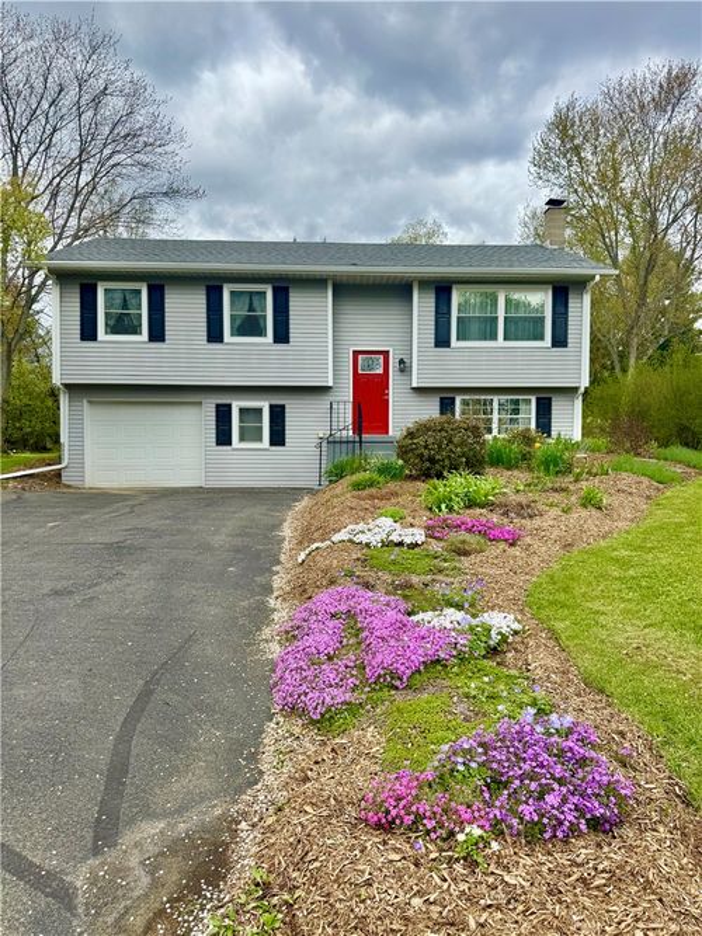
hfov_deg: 56.8
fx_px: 649
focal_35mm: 24
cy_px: 468
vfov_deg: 71.6
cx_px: 351
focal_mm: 6.76
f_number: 1.78
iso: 80
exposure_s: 1/3597
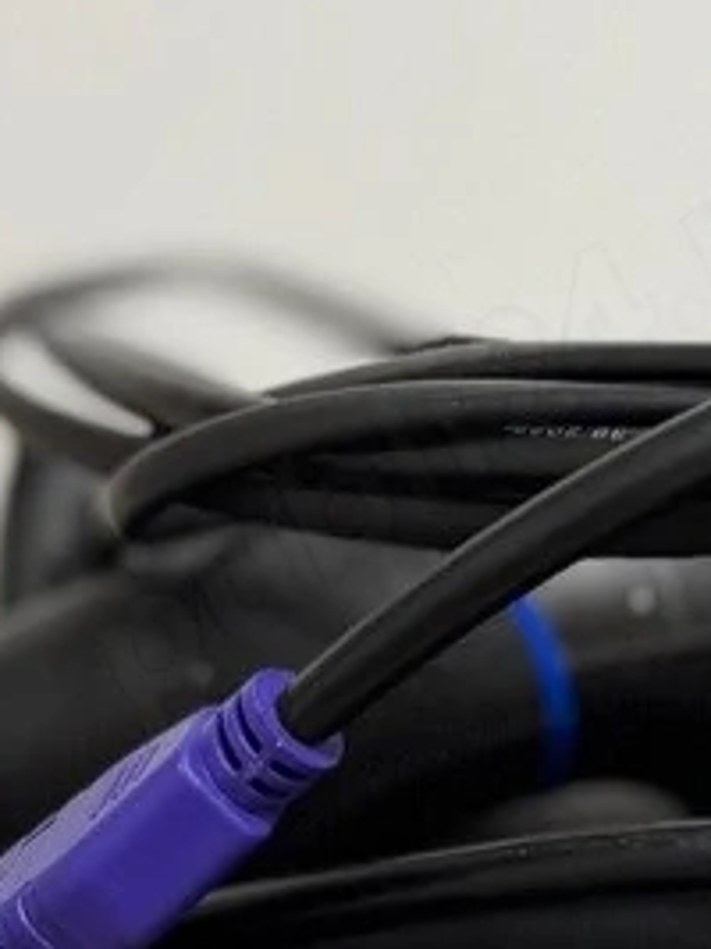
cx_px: 707
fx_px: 3289
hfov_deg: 12.2
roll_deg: +2.5
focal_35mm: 120
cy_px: 562
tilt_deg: -2.2
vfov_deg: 16.4
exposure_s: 1/50
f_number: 1.78
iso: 160
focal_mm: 6.76
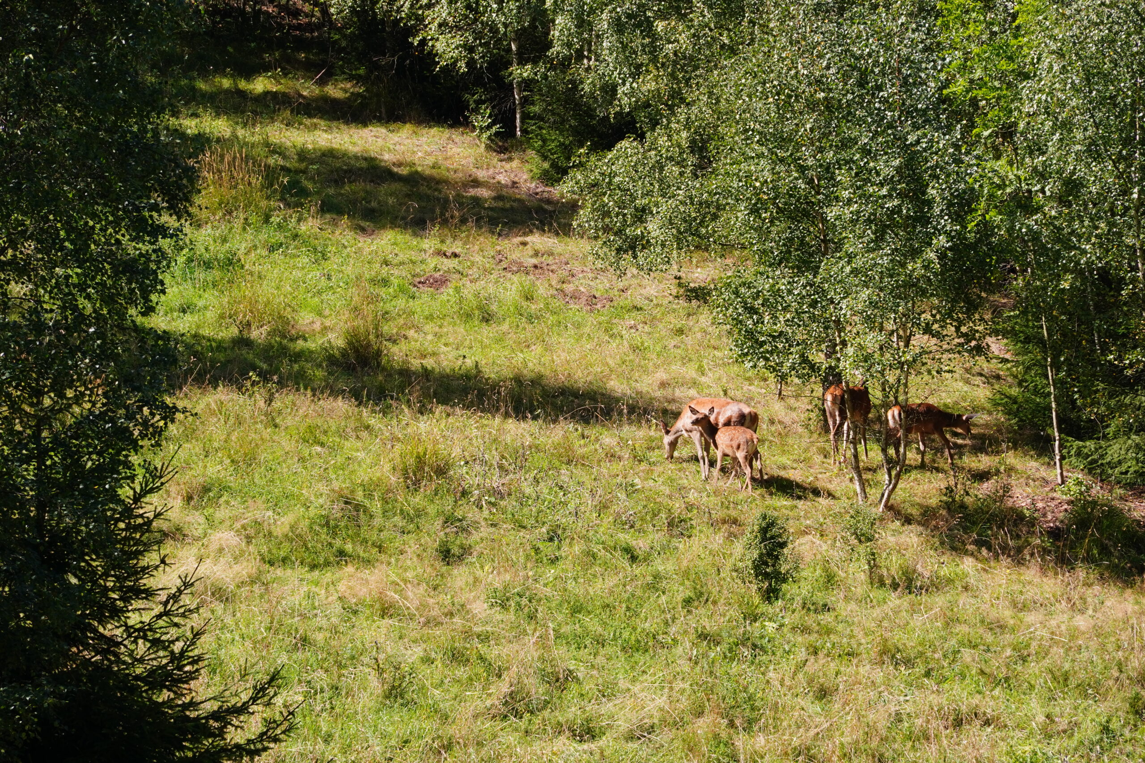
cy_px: 382
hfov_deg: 10.2
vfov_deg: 6.8
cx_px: 572
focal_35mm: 202
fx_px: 6441
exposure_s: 1/200
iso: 320
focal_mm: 135
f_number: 11
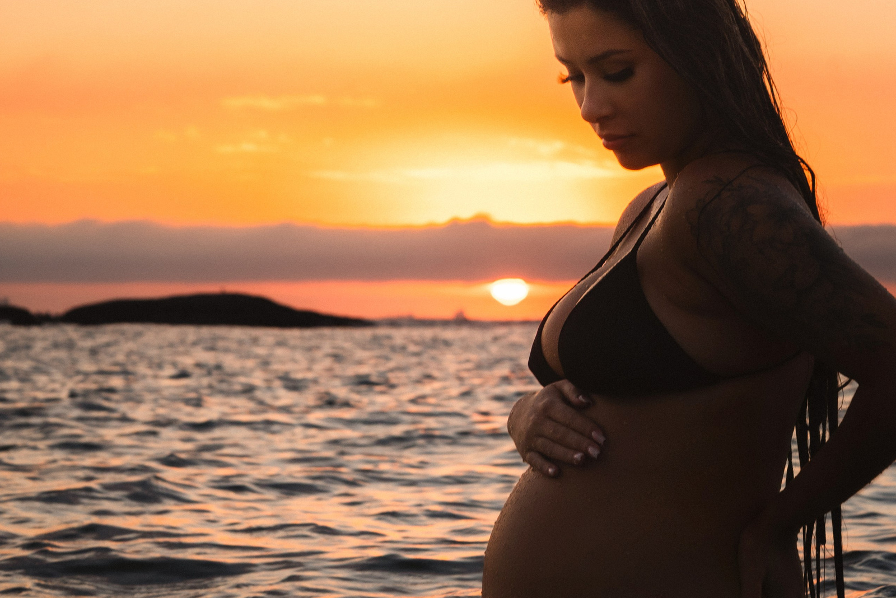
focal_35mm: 120
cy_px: 171
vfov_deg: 11.4
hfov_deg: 17.0
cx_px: 578
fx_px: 2988
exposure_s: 1/200
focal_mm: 75
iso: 500
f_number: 8
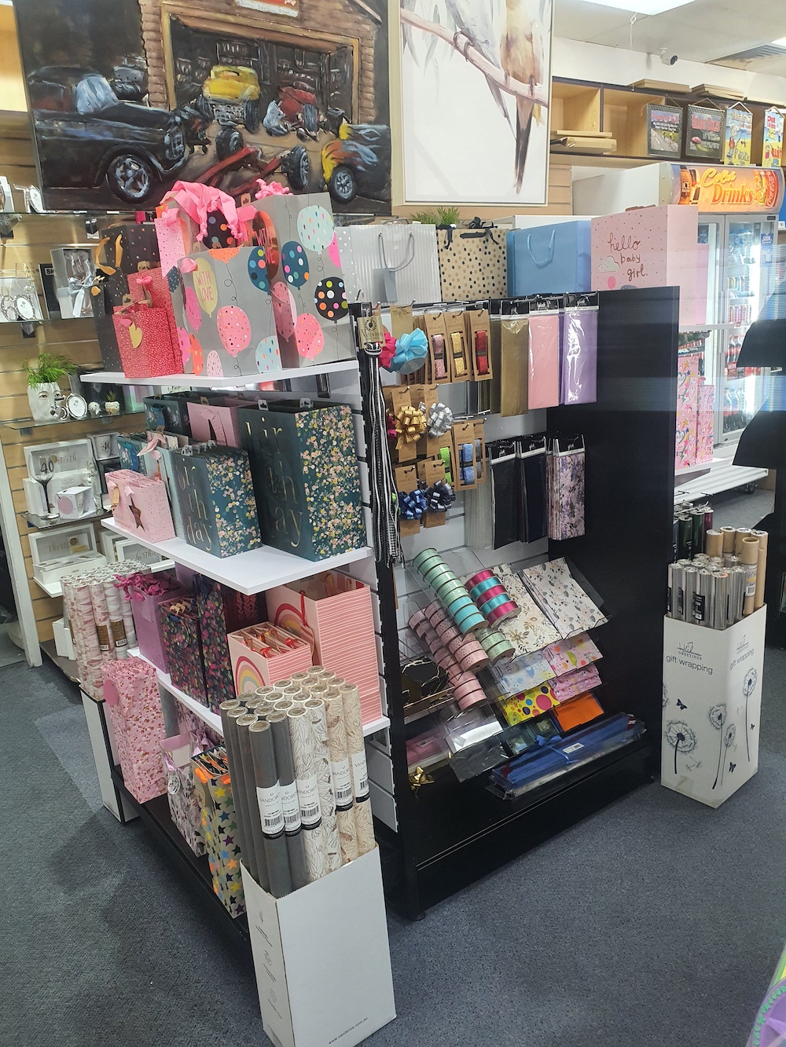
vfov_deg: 67.3
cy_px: 524
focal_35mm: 26
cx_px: 393
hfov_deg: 53.1
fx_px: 787
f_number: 2.4
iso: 320
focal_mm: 4.3
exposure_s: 1/50
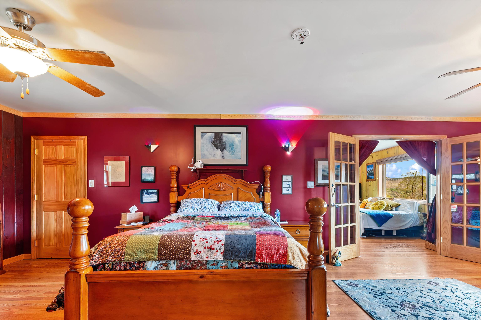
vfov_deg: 77.3
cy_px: 160
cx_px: 240
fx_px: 200
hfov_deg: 100.4
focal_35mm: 15
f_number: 9
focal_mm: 10
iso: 400
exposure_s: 1
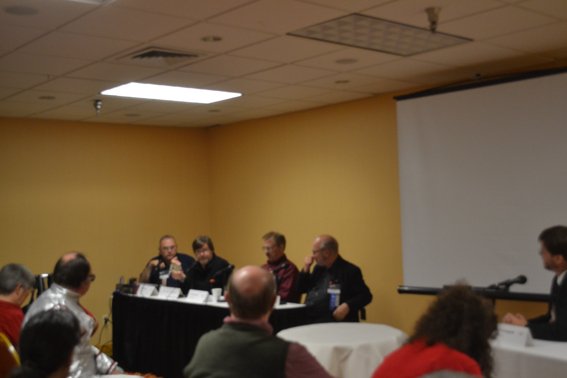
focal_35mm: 45
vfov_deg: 29.9
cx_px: 284
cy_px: 189
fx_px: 709
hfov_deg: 43.6
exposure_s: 1/60
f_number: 4.5
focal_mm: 30
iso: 1000
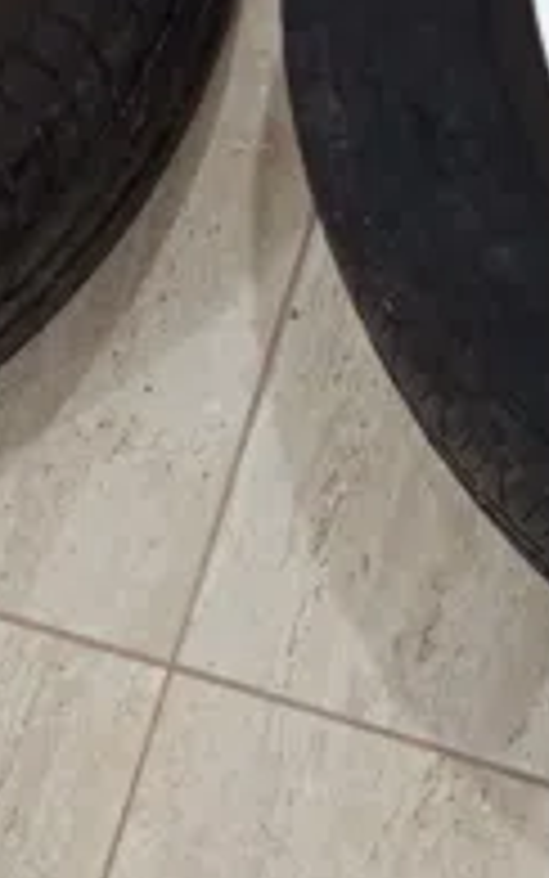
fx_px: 2990
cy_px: -23
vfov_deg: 16.3
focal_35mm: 125
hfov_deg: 10.5
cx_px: 256
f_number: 1.7
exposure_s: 1/33.3
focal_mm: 5.24
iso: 413
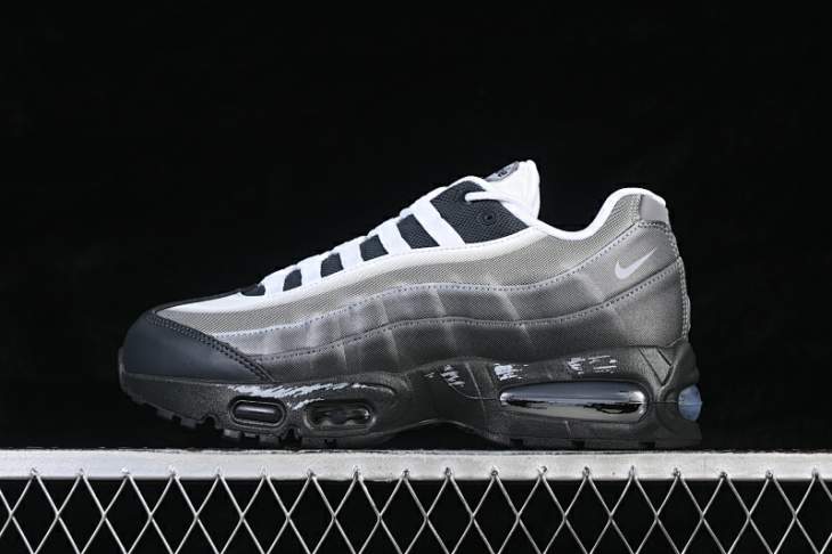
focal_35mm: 75
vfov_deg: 18.2
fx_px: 1732
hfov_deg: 27.0
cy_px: 277
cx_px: 416
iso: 160
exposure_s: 1/60
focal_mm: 50
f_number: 7.1
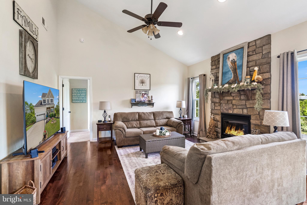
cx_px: 154
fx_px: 136
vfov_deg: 73.7
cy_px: 102
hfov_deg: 96.7
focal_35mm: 16
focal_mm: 16
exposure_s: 1/800
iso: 1250
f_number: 7.1
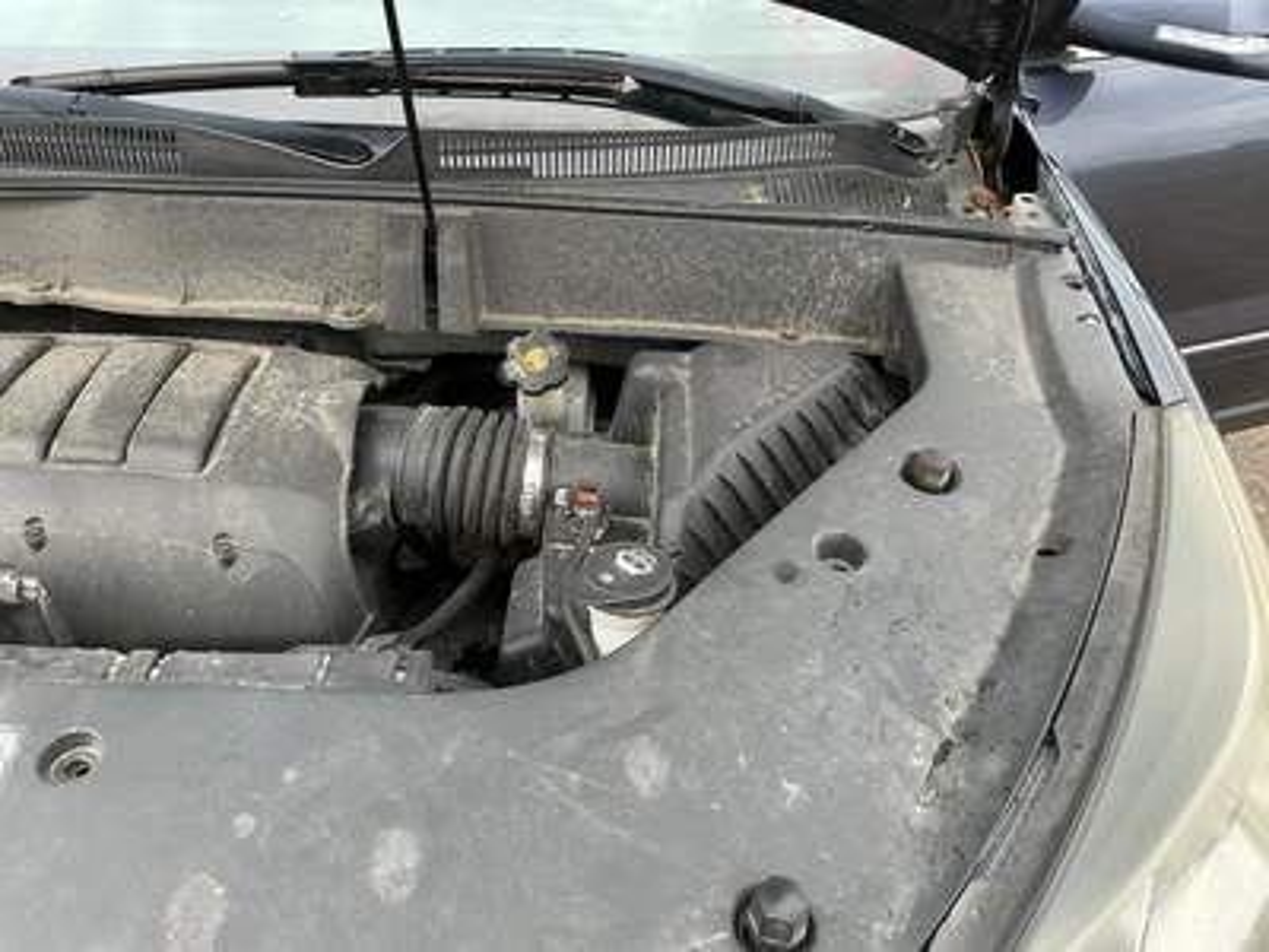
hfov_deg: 63.4
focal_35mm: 28
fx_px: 1026
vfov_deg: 49.7
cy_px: 476
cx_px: 634
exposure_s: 1/231
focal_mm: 3
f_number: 1.8
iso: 20
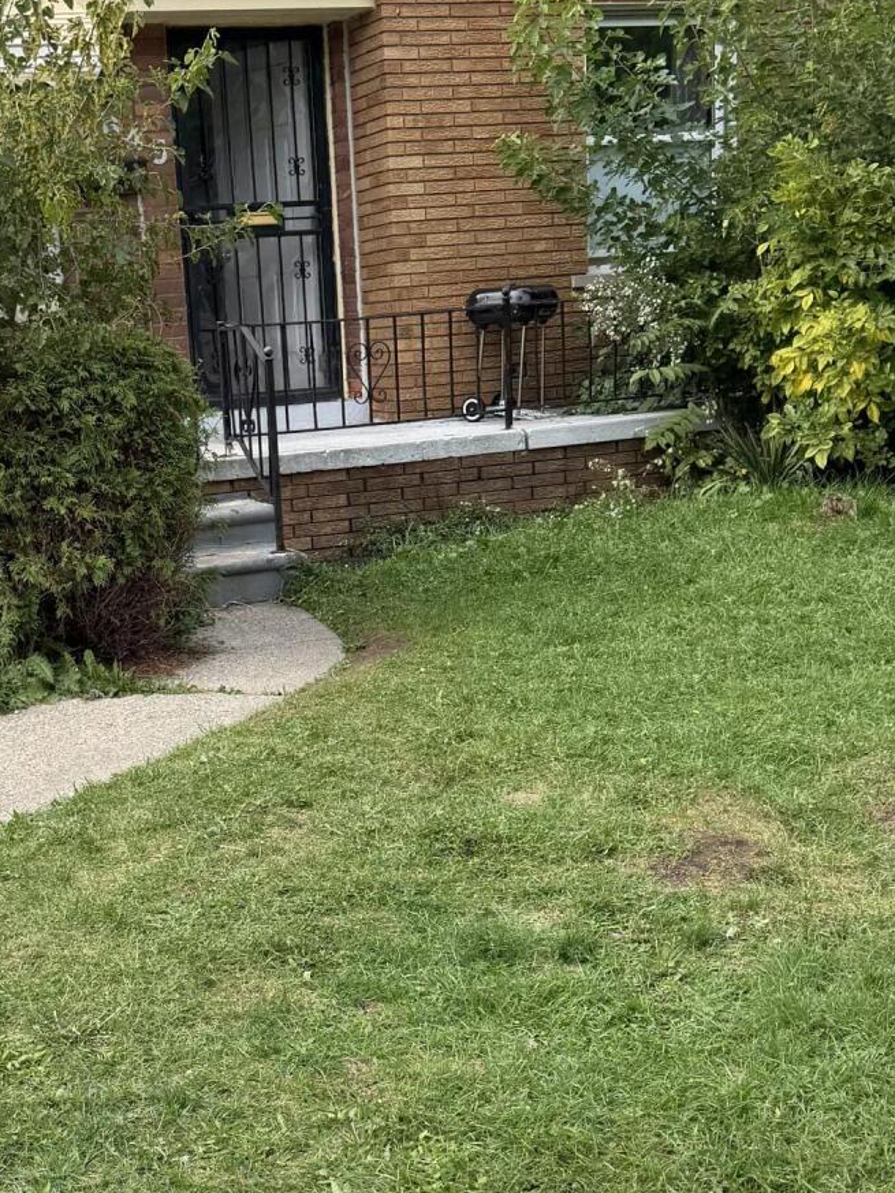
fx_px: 1896
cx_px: 294
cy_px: 876
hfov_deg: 26.4
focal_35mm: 55
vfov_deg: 34.3
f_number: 1.78
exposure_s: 1/1949
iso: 80
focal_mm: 6.76
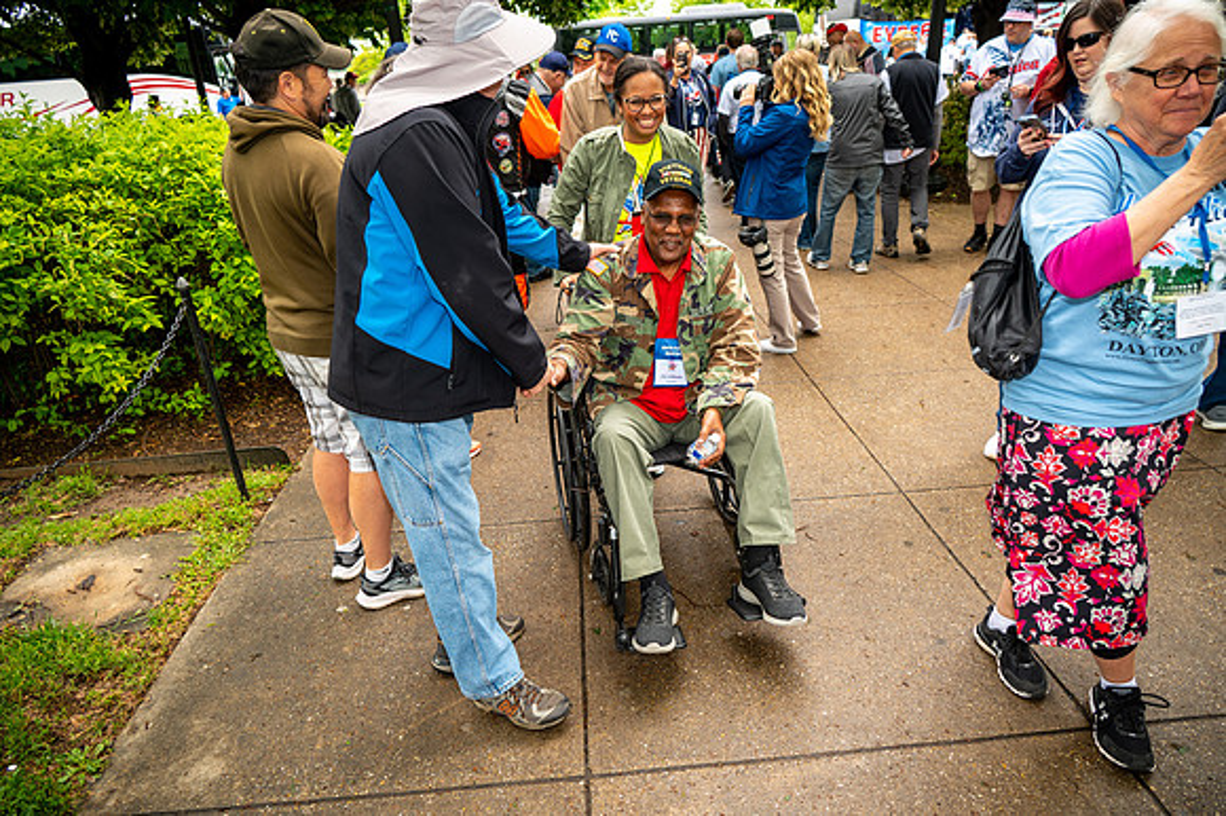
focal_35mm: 24
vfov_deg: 53.1
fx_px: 817
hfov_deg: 73.8
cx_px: 613
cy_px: 408
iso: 160
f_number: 4
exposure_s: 1/60
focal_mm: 24
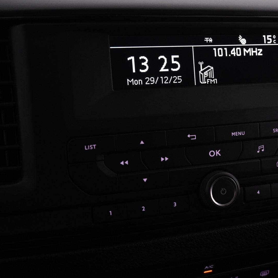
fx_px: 506
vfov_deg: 30.7
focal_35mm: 56
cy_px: 139
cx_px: 195
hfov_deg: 30.4
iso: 2200
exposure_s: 1/50
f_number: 4.8
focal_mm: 29
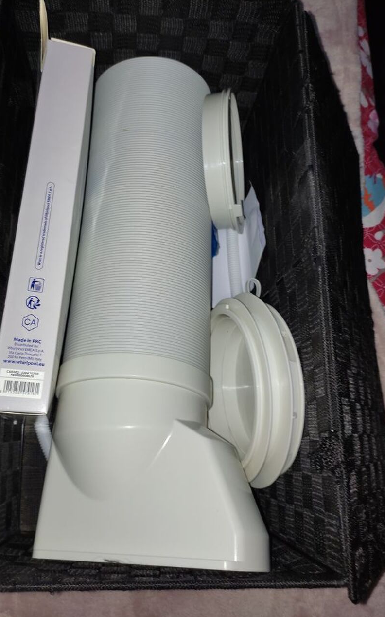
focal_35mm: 29
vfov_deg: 64.6
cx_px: 171
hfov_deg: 43.1
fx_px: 487
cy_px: 300
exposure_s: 1/33
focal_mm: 4.74
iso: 455
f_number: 1.79
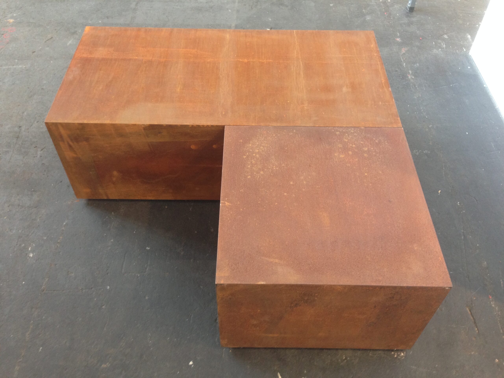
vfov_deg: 42.9
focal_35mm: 33
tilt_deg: -49.2
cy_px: 189
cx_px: 252
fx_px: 480
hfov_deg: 55.4
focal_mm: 4.12
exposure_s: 1/20
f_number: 2.4
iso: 100
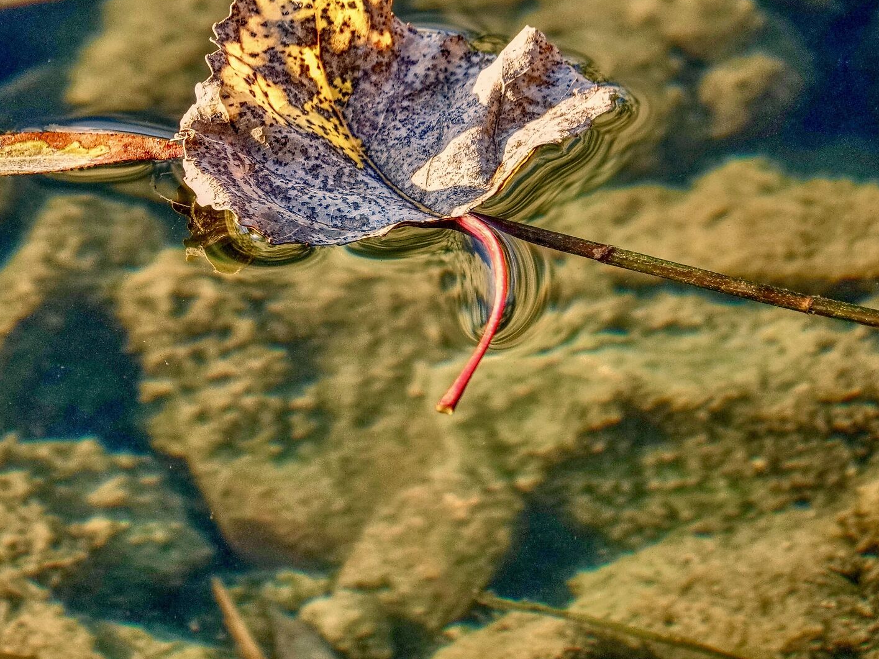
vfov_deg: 1.8
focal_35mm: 843
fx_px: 21404
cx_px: 358
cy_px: 170
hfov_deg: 2.4
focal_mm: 189.74
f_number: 4
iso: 250
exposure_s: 1/250
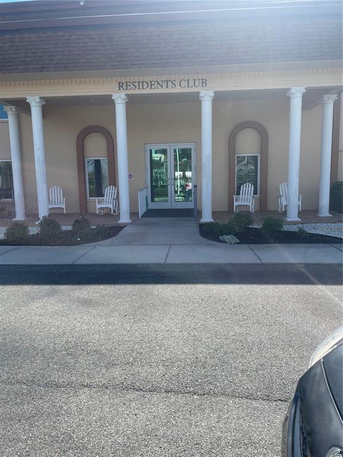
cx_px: 172
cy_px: 228
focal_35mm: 26
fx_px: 344
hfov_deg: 53.1
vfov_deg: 67.3
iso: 32
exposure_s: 1/1984
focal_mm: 4.2
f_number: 1.6
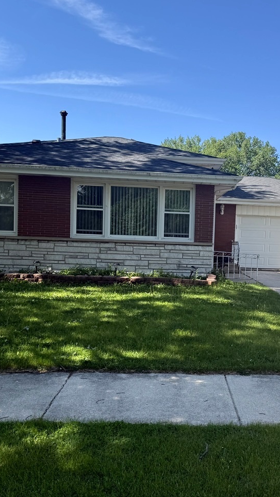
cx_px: 208
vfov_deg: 51.6
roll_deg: -0.5
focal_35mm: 39
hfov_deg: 30.0
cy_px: 268
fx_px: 515
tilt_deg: -2.5
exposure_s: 1/2445
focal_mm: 6.76
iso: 80
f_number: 1.78
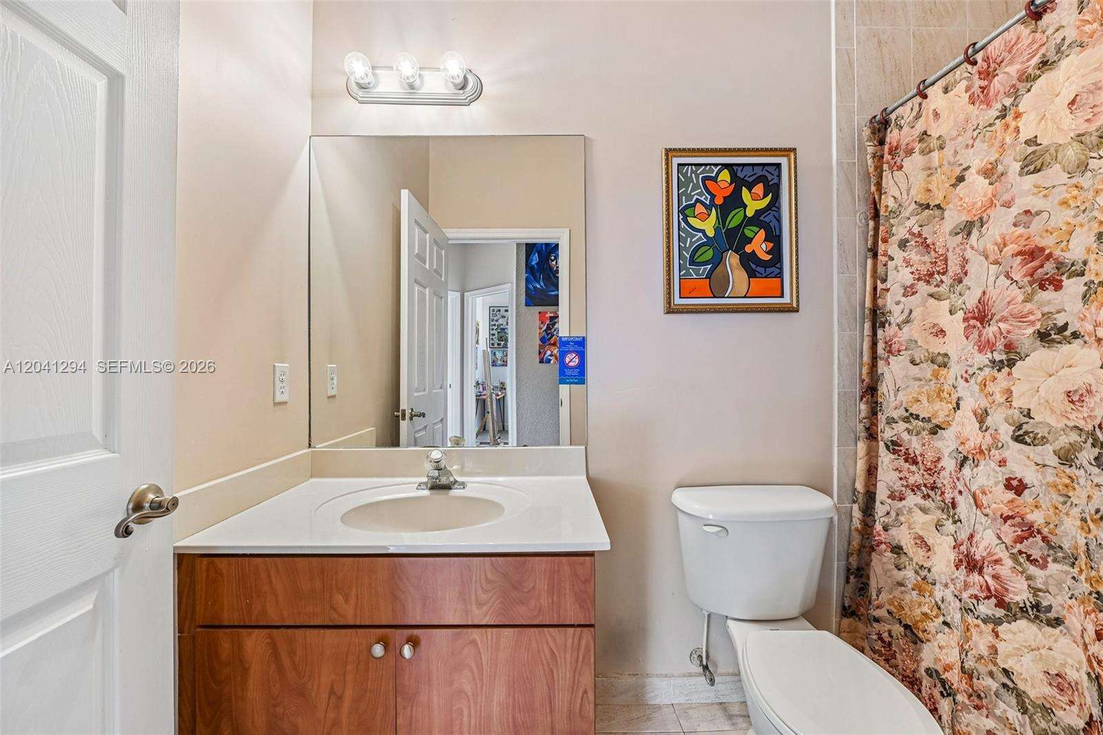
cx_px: 552
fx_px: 429
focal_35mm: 14
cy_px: 368
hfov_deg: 104.3
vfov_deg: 81.2
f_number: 6.3
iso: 180
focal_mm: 14
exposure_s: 1/13
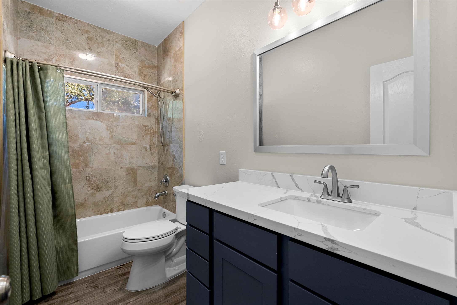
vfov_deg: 73.8
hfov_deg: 96.7
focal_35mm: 16
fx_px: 203
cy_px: 152
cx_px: 228
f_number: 8
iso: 1000
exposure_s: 1/6
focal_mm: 16
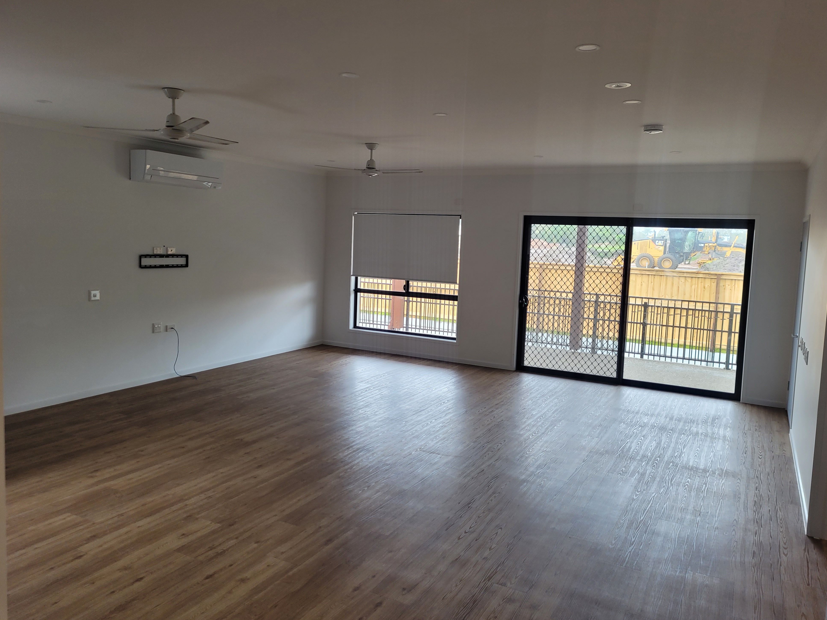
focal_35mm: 27
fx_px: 645
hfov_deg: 65.3
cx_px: 420
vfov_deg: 51.4
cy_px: 307
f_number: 1.8
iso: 64
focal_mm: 5.4
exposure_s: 1/100
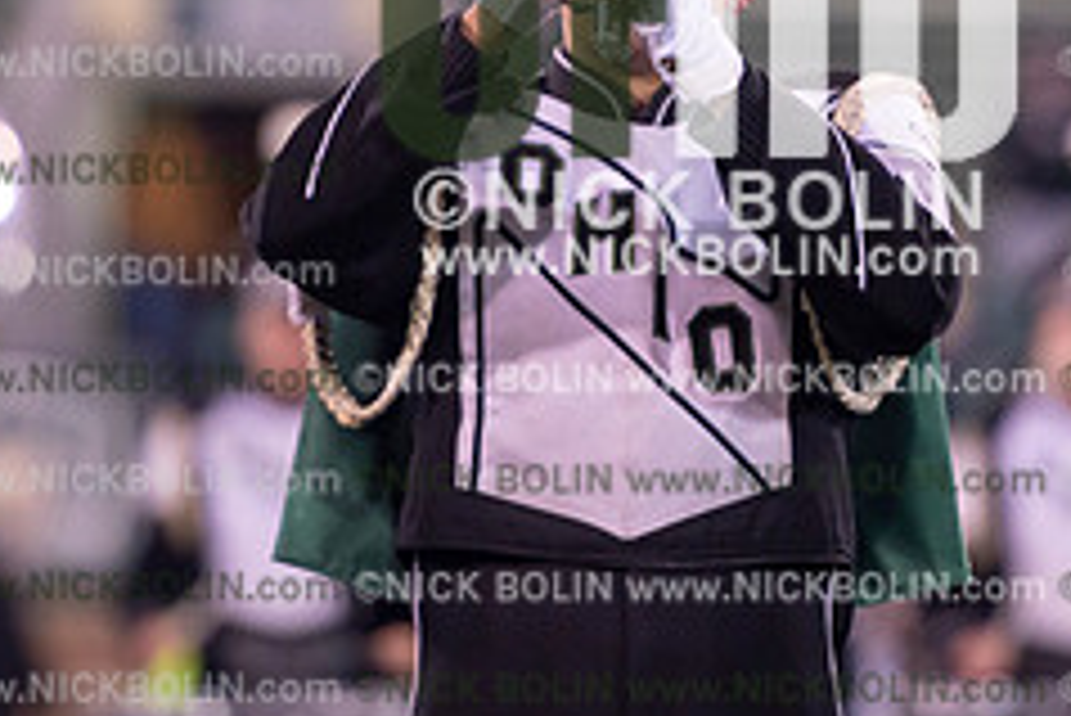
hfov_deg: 4.3
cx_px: 698
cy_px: 65
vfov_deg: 2.9
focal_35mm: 475
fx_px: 14139
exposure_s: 1/1250
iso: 2500
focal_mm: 195
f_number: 2.8
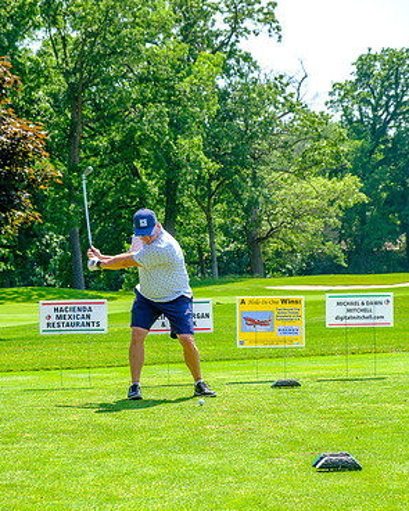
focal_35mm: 87
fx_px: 1317
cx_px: 205
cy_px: 303
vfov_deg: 22.0
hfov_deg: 17.7
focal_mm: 50.5
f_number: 5
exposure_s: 1/320
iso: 200
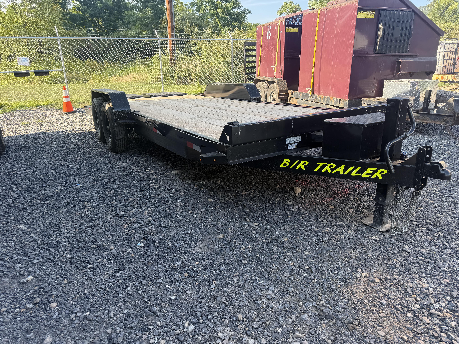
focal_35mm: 24
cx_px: 230
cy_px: 172
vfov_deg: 56.8
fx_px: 318
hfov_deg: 71.6
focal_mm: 6.76
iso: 80
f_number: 1.78
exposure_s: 1/598
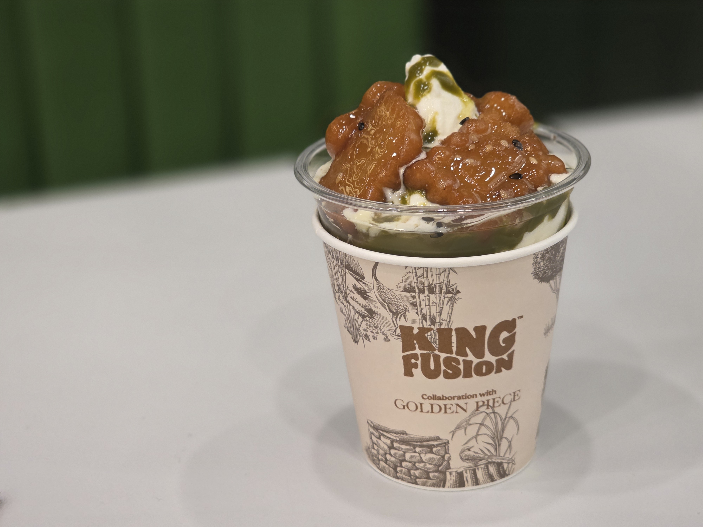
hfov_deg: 28.2
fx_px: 1401
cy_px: 264
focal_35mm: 69
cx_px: 352
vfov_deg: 21.3
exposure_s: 1/120
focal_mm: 7.9
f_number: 2.4
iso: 400
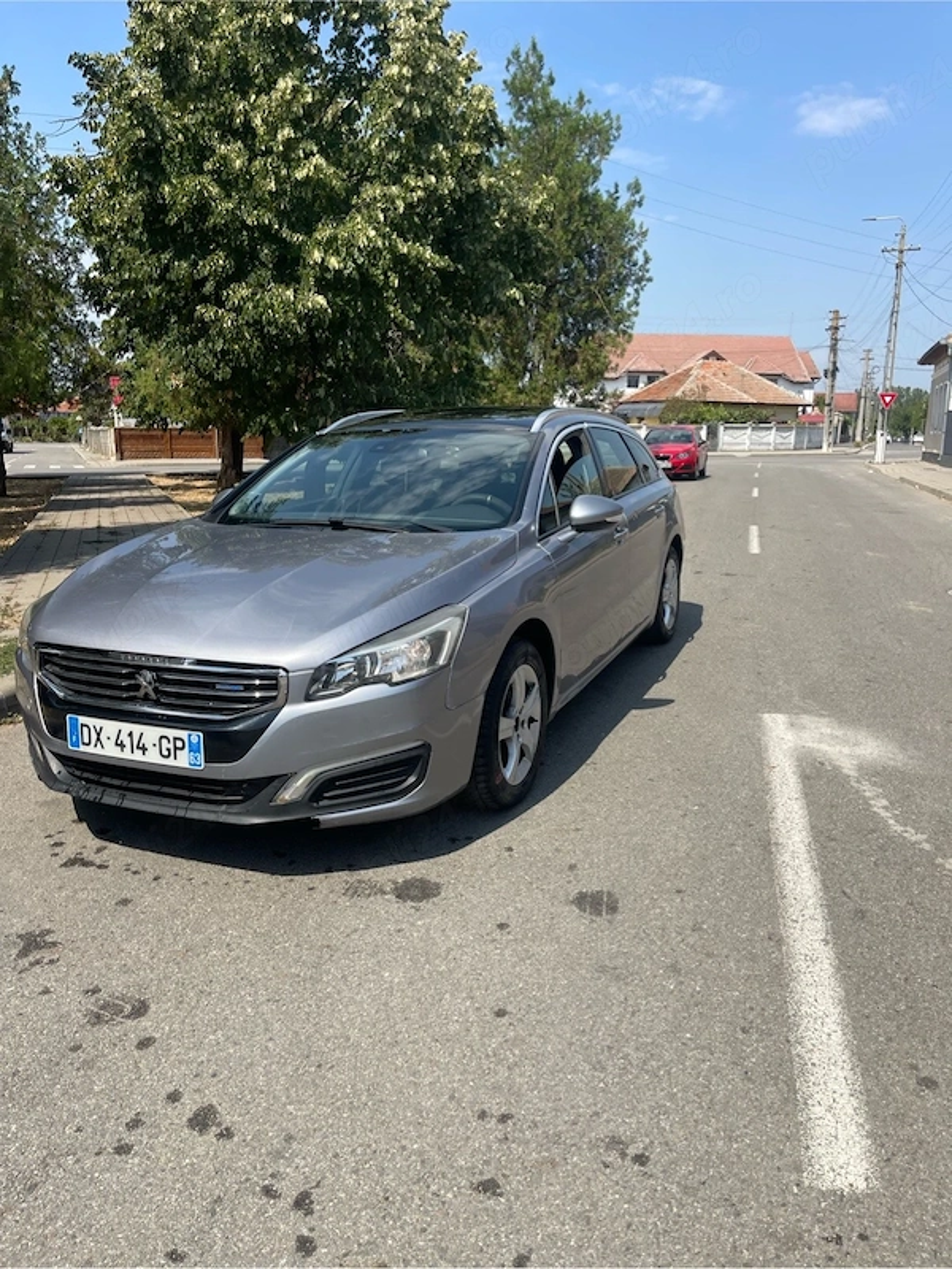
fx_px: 917
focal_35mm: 25
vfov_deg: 69.4
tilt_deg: -11.0
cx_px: 476
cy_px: 634
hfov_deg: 54.9
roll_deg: -1.6
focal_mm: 5.1
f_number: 1.6
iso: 32
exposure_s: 1/3448
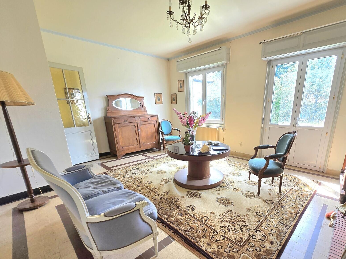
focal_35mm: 16
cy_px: 154
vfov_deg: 77.3
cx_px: 201
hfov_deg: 93.7
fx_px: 160
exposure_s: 1/50.3
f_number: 2.2
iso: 32
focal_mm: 1.7
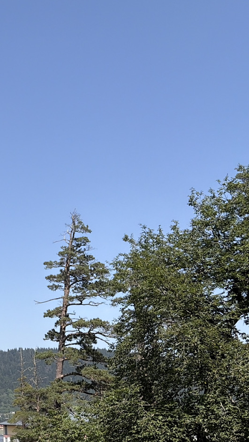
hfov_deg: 17.1
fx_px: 704
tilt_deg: +12.5
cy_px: 252
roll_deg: +0.3
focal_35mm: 60
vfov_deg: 34.8
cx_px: -176
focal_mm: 5.96
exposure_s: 1/2985
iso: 50
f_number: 1.6
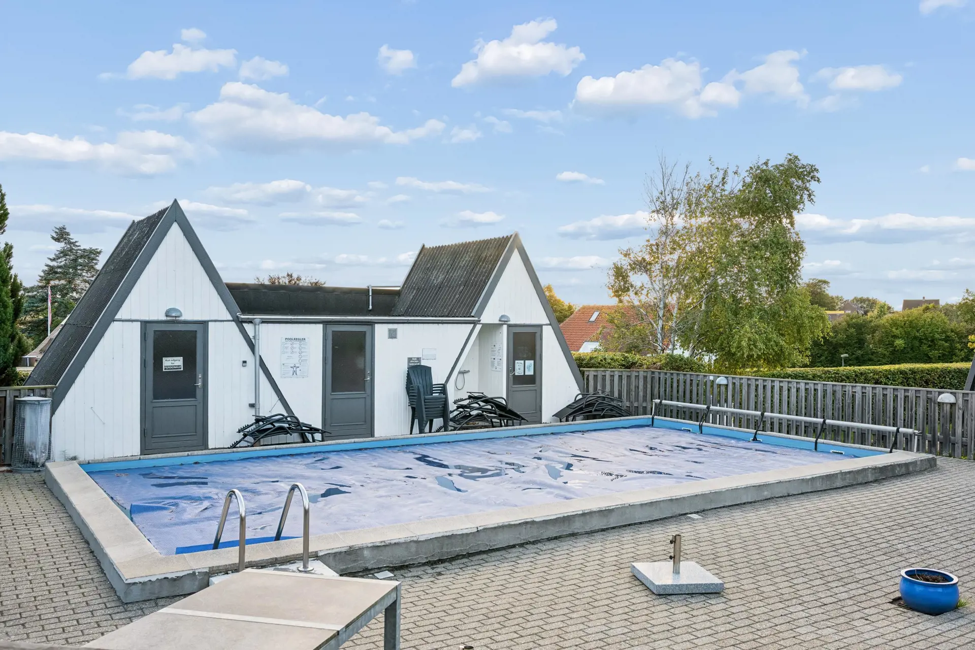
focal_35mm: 28
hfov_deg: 66.4
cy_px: 325
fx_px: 745
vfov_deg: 47.2
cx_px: 488
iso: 400
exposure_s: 1/80
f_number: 8
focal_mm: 27.5
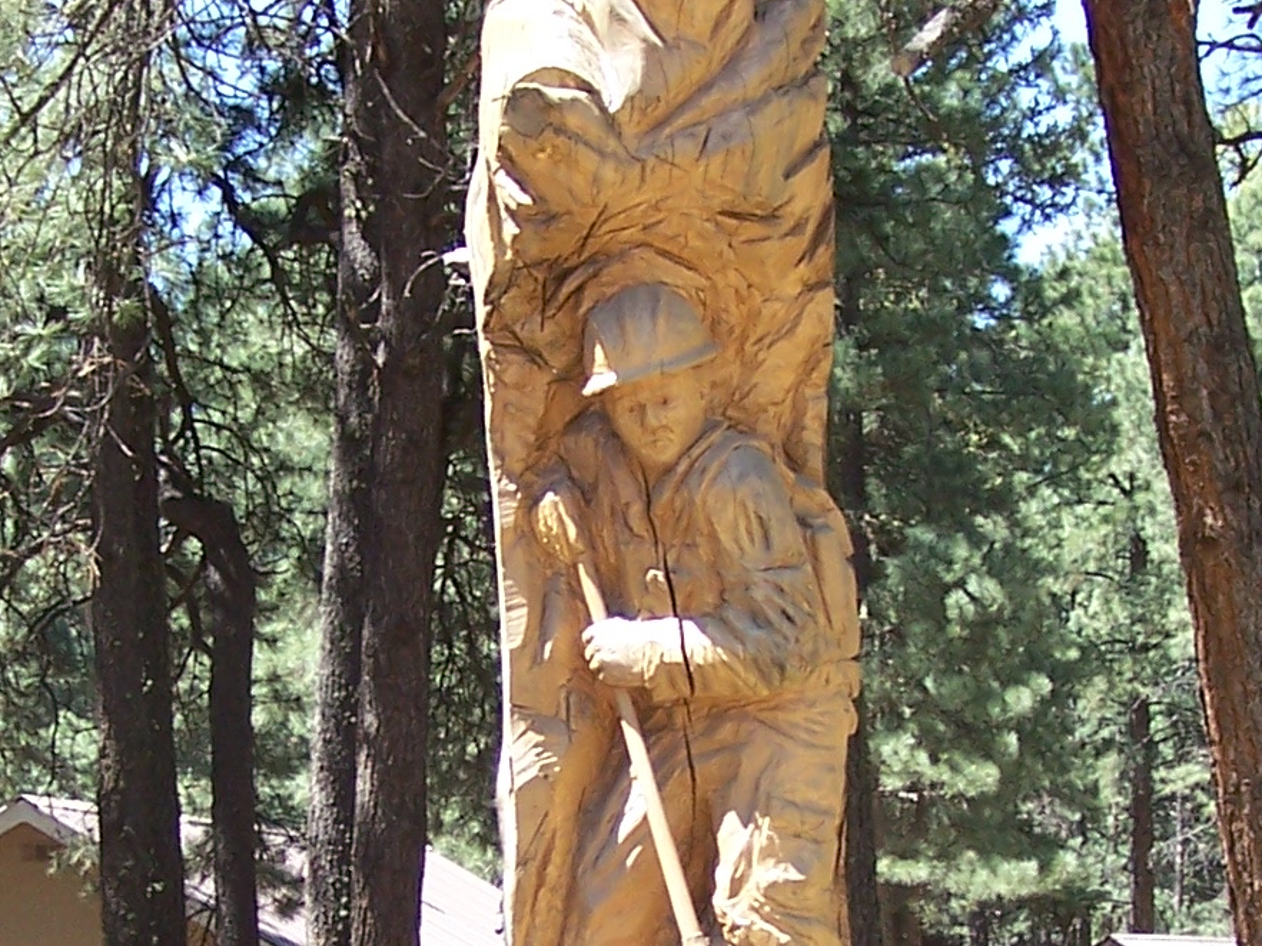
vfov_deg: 13.2
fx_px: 4046
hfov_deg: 17.7
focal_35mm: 111
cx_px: 697
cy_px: 823
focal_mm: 6.3
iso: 80
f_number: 2.8
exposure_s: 1/250
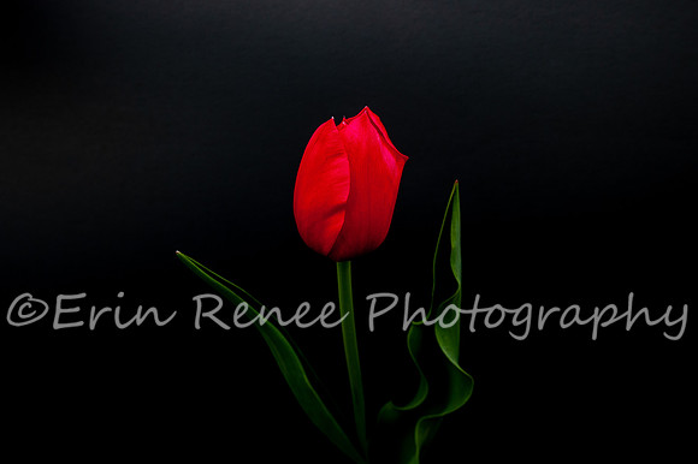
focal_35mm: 38
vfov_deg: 35.1
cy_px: 191
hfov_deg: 50.9
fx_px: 732
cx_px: 382
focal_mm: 32
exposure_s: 1/200
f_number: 8
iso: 400
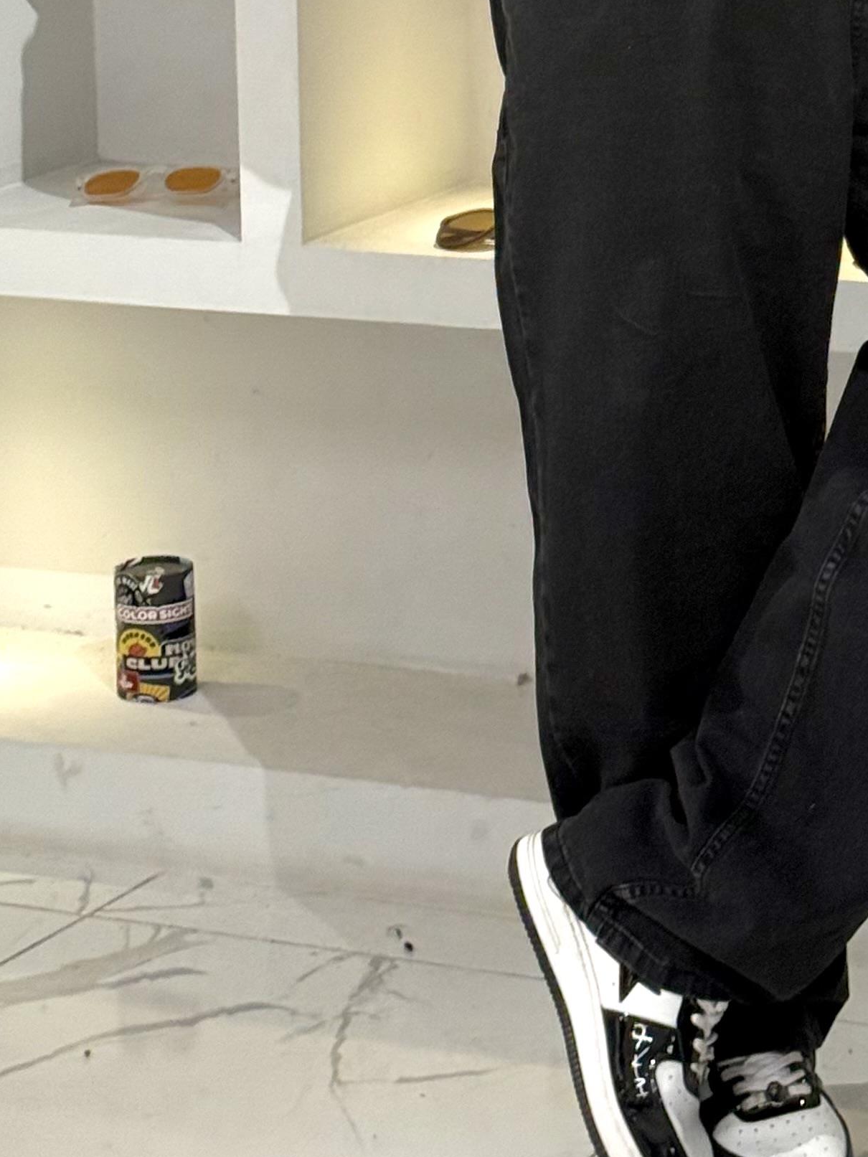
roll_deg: -0.7
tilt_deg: -5.4
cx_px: 841
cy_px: -16
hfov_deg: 12.2
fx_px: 4011
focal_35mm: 120
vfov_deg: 16.1
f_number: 1.78
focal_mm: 6.76
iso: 100
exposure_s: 1/100
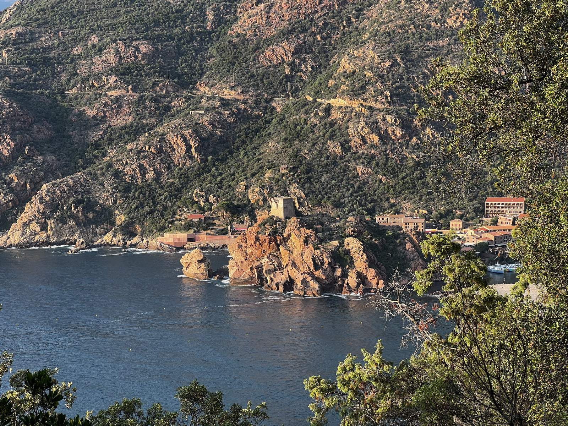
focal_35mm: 77
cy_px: 213
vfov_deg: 19.1
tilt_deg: -4.7
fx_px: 1263
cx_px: 284
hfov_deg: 25.3
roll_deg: +1.5
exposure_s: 1/136
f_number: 2.8
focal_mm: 9
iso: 32
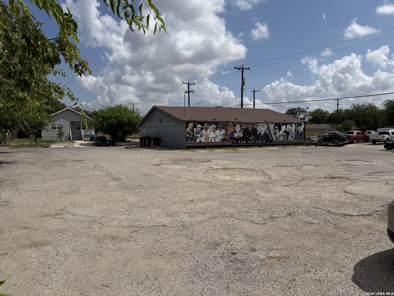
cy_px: 148
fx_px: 273
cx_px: 197
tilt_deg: -3.7
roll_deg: +0.5
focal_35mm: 24
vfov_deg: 56.8
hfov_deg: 71.6
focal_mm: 6.76
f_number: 1.78
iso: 80
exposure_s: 1/14286
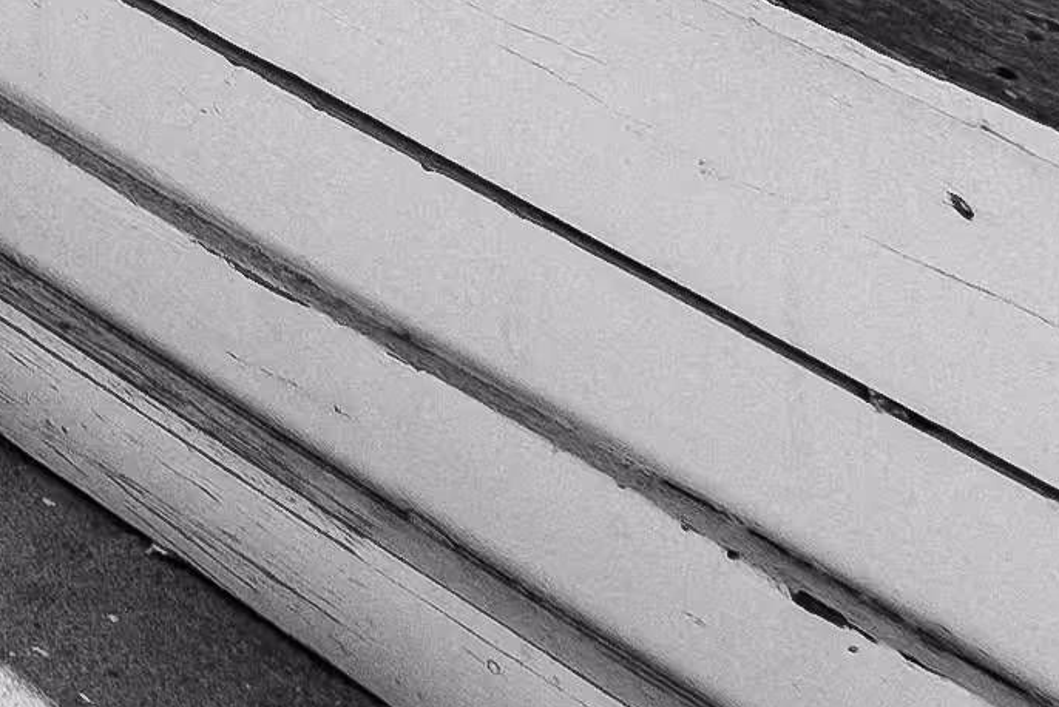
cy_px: -1659
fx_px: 3149
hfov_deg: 17.1
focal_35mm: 107
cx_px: -579
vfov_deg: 9.1
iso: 200
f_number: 4
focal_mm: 10
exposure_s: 1/500
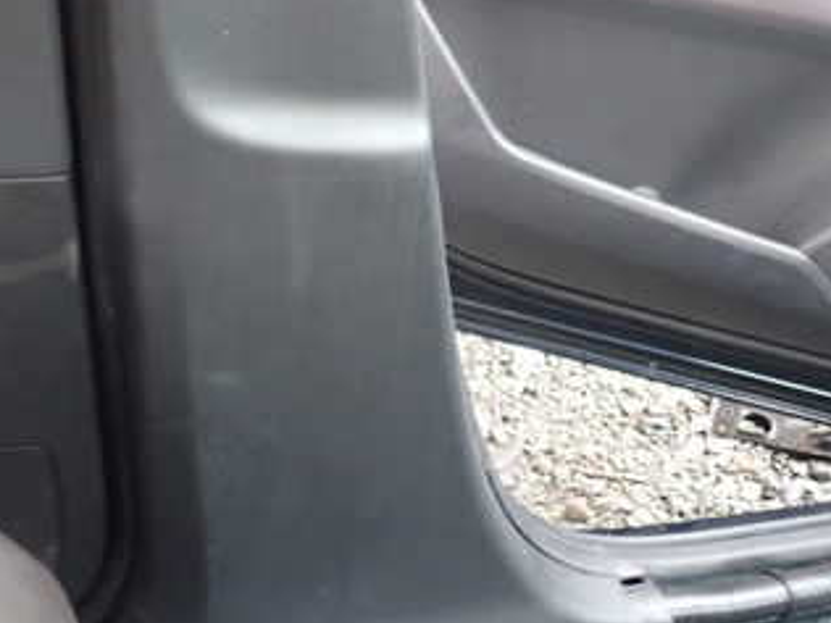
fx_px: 1368
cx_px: 281
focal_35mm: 57
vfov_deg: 25.3
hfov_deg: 33.5
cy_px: 142
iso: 800
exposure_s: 1/30
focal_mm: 5.4
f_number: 2.3
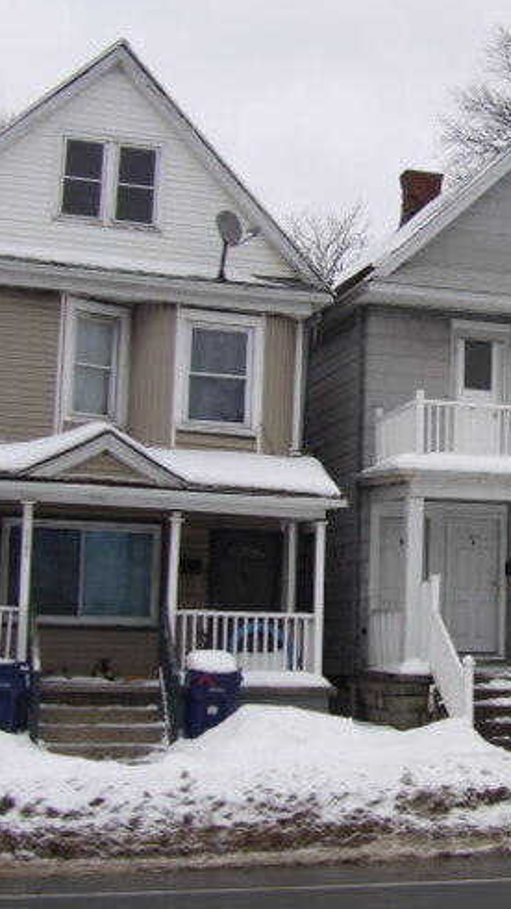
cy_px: 457
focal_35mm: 68
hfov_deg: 17.1
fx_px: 1639
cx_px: 586
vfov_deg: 31.0
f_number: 3.8
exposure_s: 1/556
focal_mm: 8.2
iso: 100
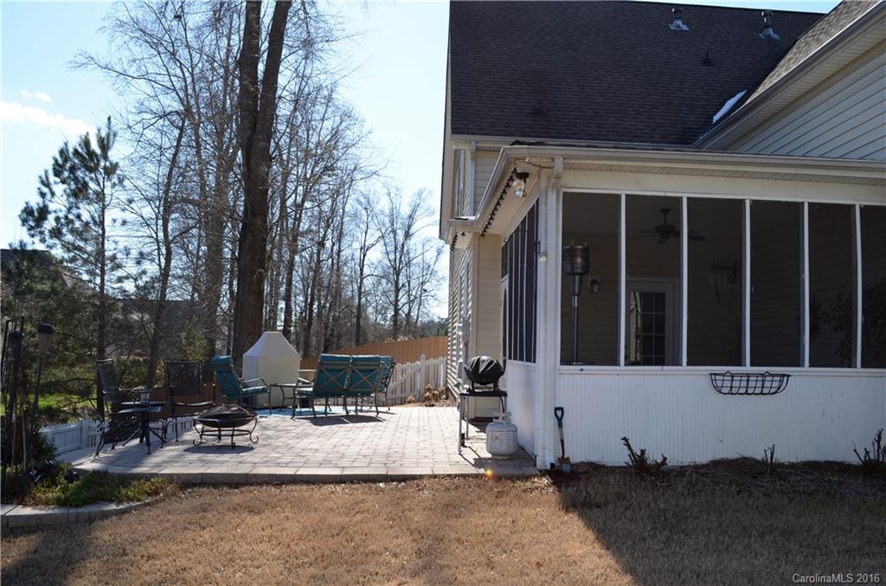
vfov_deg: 43.4
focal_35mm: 30
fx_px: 736
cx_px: 443
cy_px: 293
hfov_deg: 62.1
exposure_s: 1/200
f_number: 9
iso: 100
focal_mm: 20
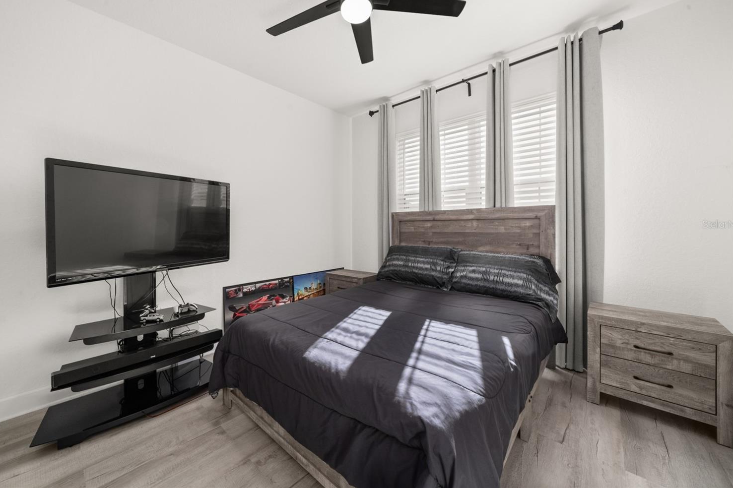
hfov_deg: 108.3
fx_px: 265
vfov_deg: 85.2
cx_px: 350
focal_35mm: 13
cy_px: 224
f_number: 11
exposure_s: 1/8
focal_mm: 12
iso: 400
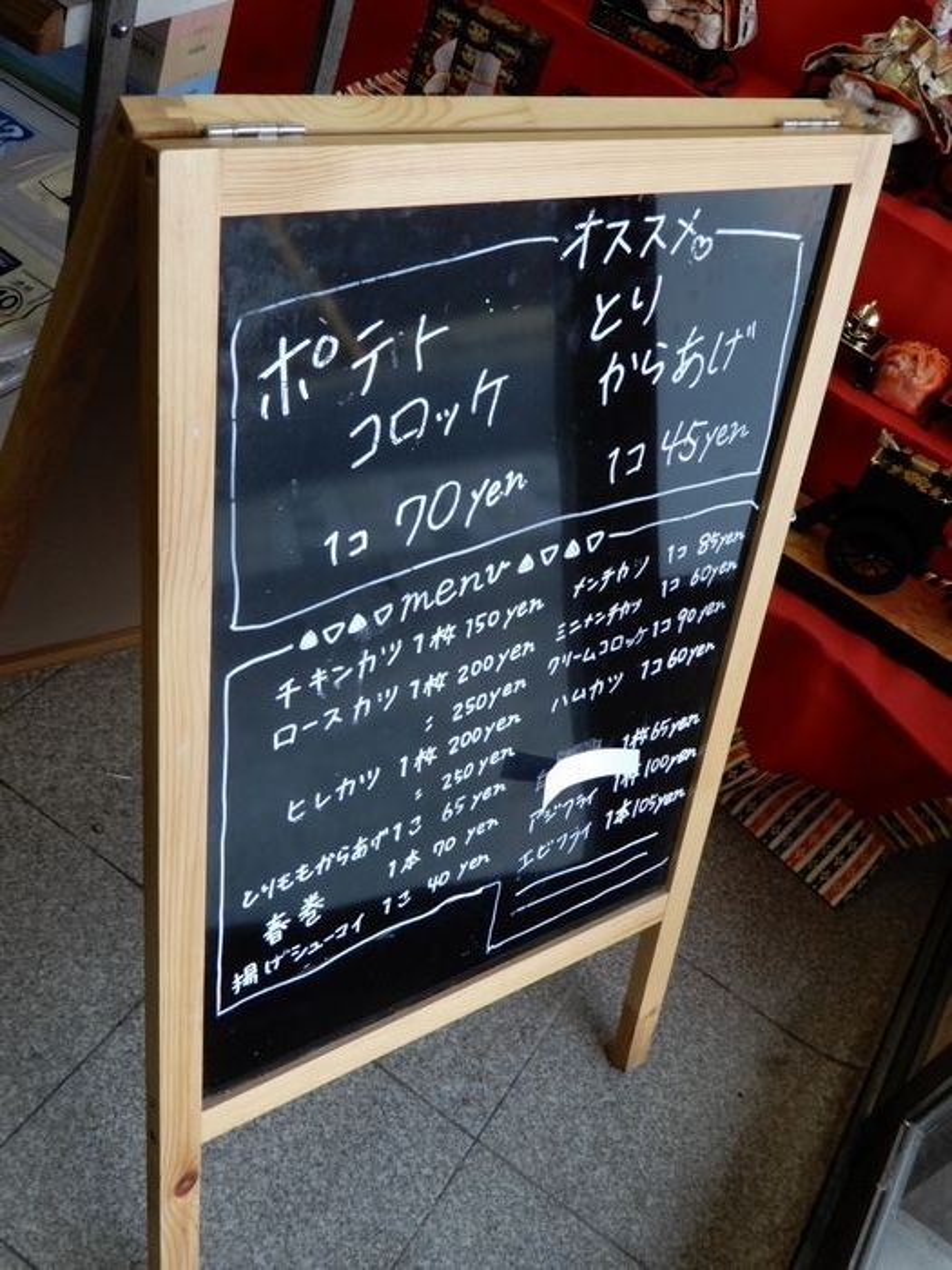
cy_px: 635
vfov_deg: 49.0
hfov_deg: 37.7
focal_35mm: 38
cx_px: 476
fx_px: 1393
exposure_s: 1/30
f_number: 4
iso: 200
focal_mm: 6.8
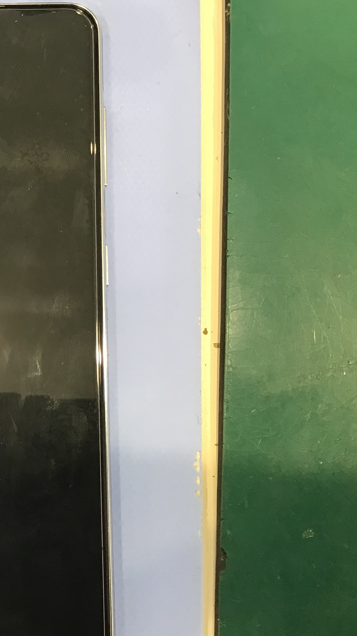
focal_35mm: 50
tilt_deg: -83.9
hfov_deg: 22.3
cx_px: -57
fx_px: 842
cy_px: 343
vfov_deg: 41.3
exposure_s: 1/33
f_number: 2.4
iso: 80
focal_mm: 3.3
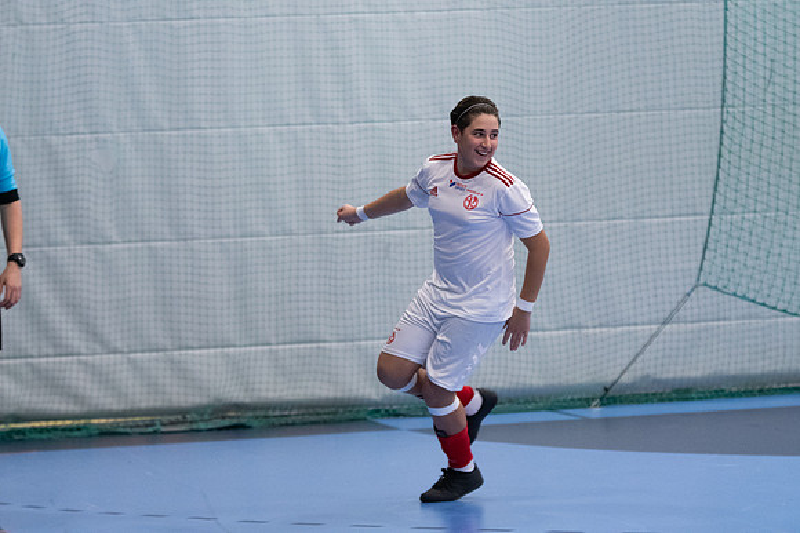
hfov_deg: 13.0
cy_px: 266
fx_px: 3501
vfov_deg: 8.7
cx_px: 400
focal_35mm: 158
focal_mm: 105
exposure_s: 1/400
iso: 3600
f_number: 3.2
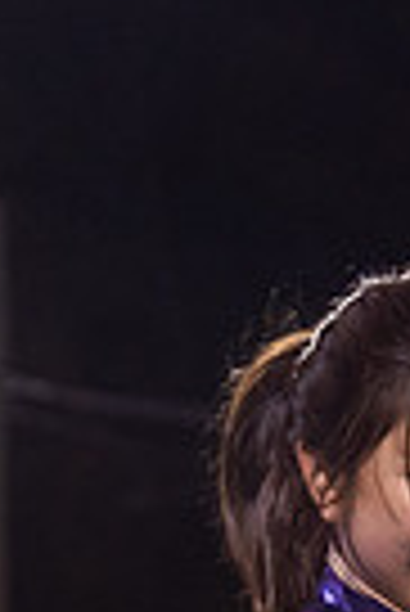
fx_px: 7020
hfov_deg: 3.3
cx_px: 525
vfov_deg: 5.0
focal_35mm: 412
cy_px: 854
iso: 1600
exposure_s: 1/160
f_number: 4.5
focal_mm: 75
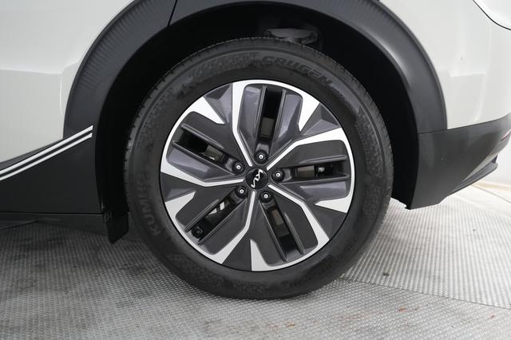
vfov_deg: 46.4
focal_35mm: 28
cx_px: 256
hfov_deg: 65.5
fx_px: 397
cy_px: 170
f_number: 2.8
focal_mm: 28
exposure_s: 1/160
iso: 4000
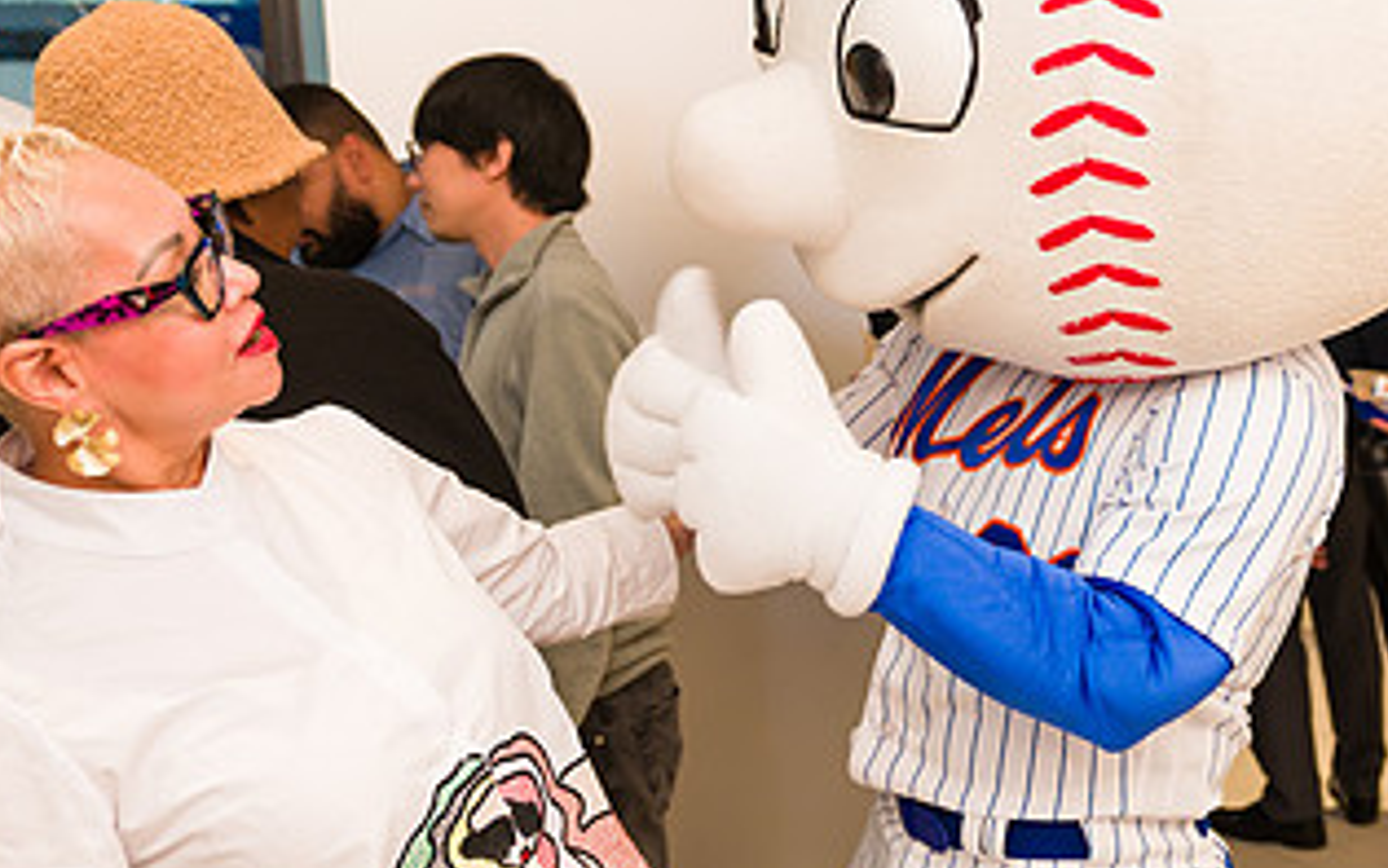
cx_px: 974
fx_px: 1703
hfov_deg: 43.4
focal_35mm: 45
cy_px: 410
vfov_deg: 28.6
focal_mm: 24
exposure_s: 1/200
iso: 400
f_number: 4
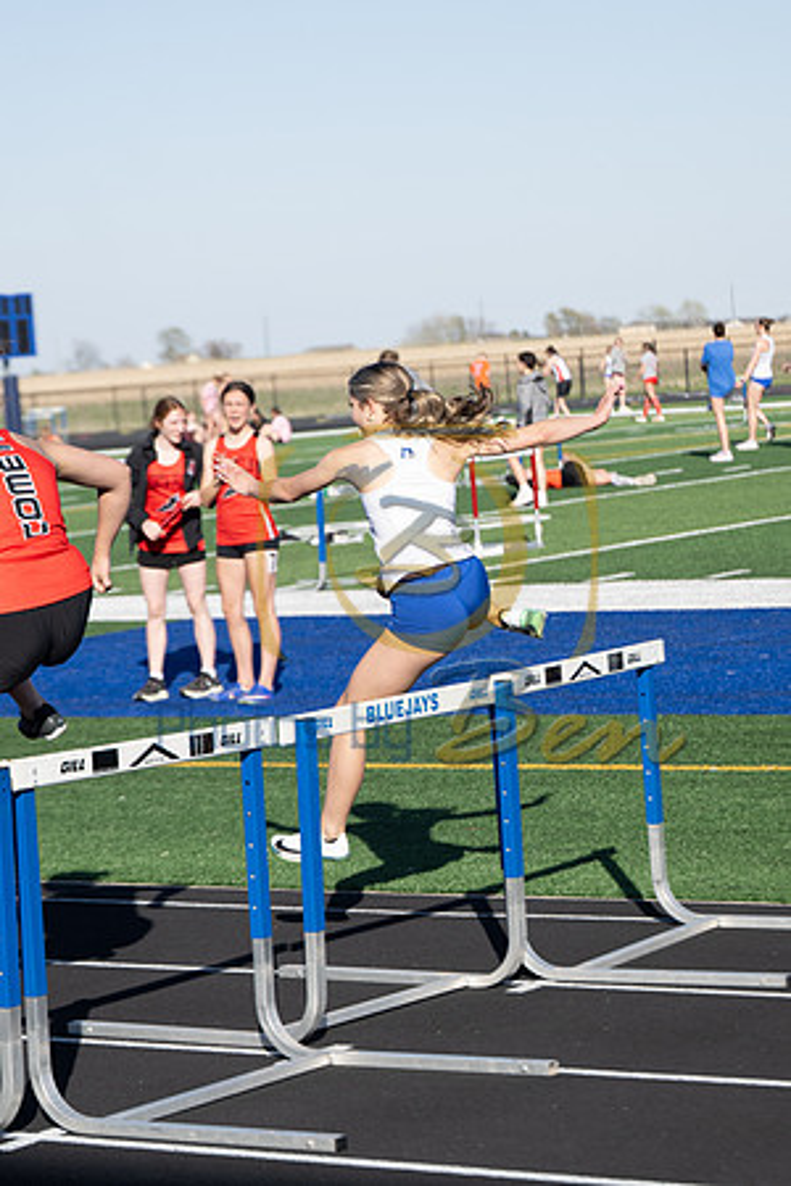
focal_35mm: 105
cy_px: 593
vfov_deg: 19.5
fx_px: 3460
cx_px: 396
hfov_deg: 13.0
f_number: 3.2
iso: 100
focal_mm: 70
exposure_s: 1/1250
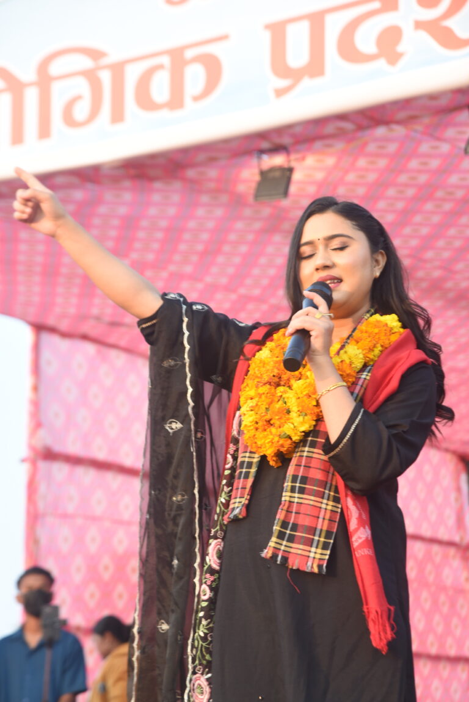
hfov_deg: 13.1
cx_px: 234
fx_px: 2049
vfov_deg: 19.4
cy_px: 351
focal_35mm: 105
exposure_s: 1/100
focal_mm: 105
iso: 500
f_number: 7.1
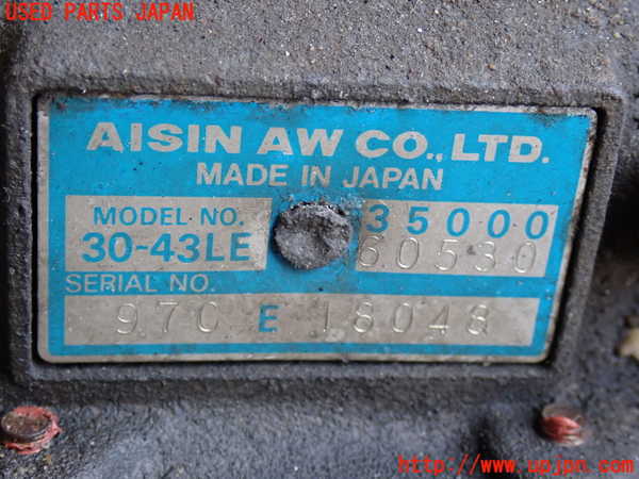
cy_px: 240
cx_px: 320
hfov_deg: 27.4
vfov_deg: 20.7
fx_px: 1311
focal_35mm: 71
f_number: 3.9
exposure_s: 1/60
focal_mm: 12.73
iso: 400
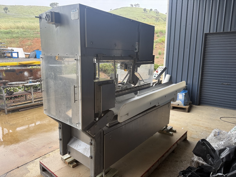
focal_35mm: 24
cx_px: 118
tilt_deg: -11.0
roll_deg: -0.2
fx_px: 164
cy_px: 88
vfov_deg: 56.8
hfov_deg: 71.6
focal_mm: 6.76
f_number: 1.78
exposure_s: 1/121
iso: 80
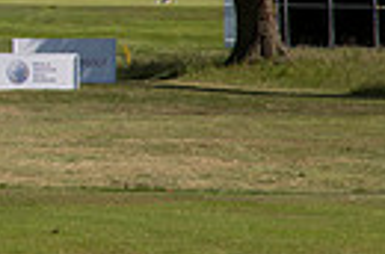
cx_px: -432
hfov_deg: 3.8
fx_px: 5729
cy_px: -188
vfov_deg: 2.5
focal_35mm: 537
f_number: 8
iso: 500
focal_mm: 120
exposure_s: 1/500
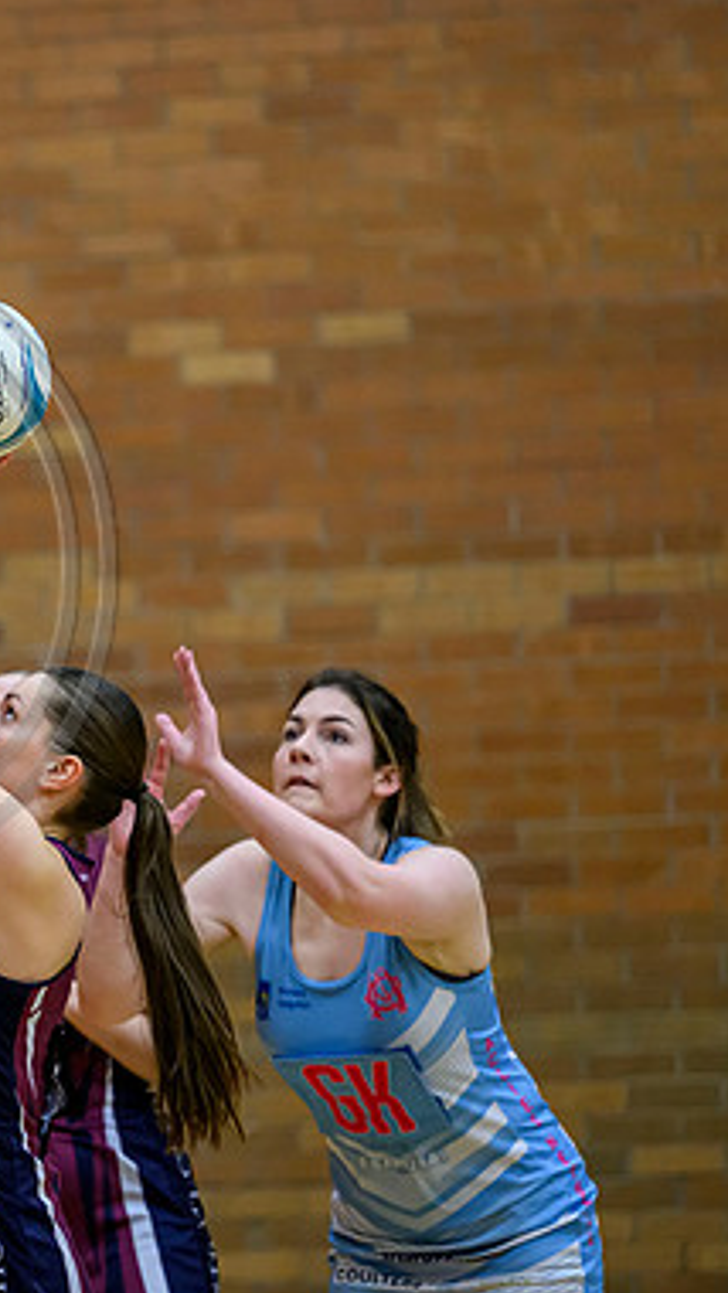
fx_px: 9566
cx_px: -310
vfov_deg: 7.7
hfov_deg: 4.3
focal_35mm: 279
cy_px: 565
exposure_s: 1/1000
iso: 5000
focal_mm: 150
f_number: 2.8
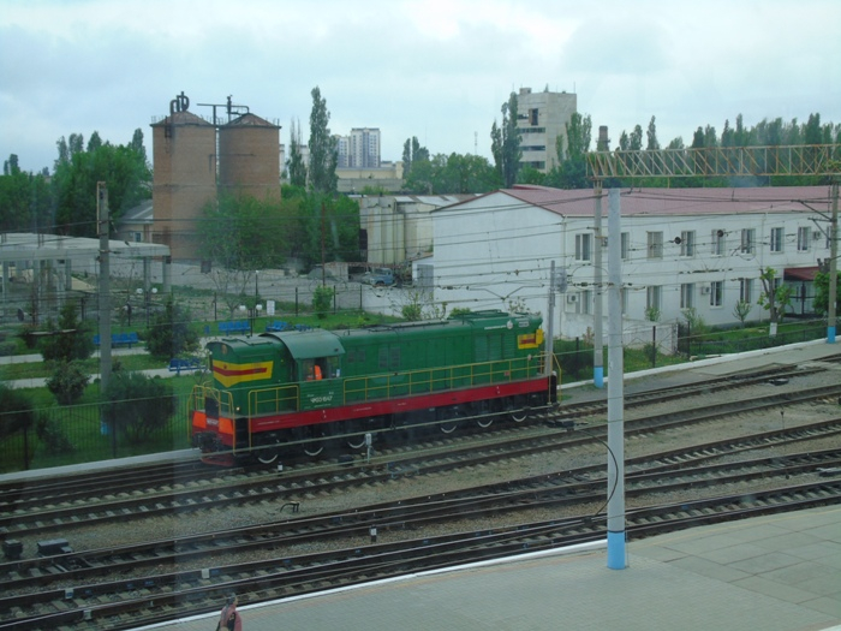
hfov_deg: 35.5
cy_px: 316
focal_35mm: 54
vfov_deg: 27.0
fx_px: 1312
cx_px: 420
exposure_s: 1/125
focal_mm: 9.6
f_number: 4.3
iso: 80
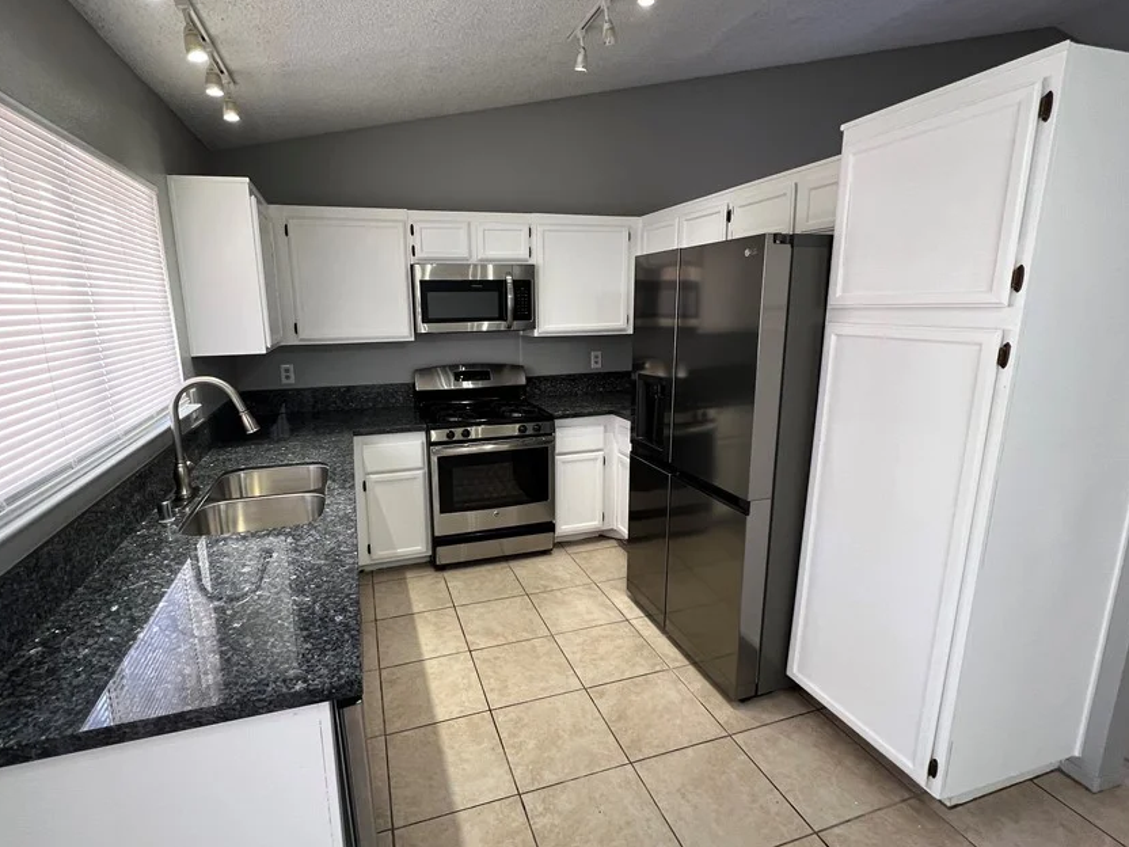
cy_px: 424
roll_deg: +1.5
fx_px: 522
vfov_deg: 78.1
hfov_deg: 94.4
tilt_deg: -11.5
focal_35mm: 16
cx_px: 528
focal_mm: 1.57
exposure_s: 1/60
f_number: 1.8
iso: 160
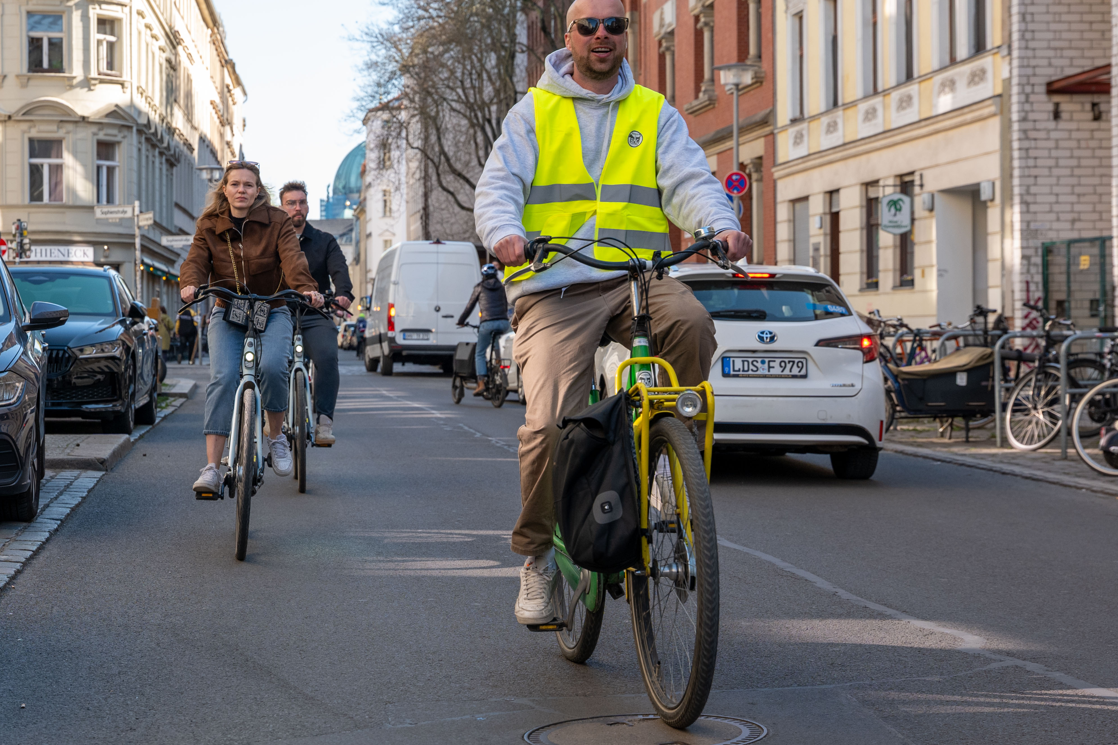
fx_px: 2205
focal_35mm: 71
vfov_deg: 19.2
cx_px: 335
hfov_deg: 28.2
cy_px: 308
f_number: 4.5
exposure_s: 1/640
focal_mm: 47
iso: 500
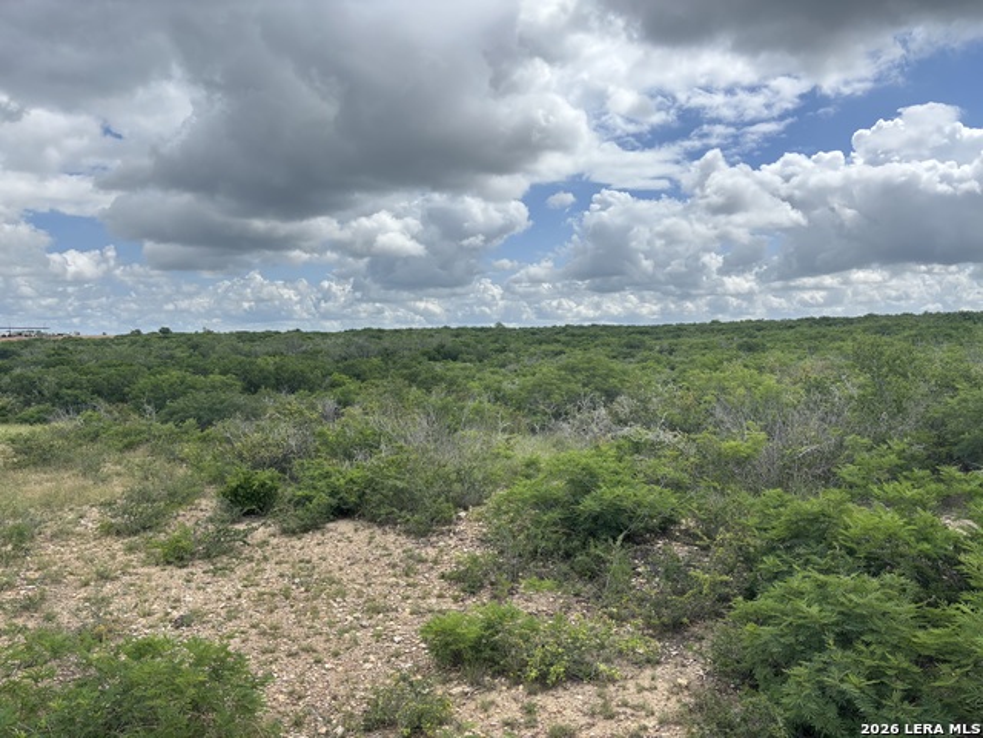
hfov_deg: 67.3
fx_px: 738
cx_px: 492
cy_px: 369
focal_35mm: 26
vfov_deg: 53.1
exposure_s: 1/2193
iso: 50
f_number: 1.6
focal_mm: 5.96
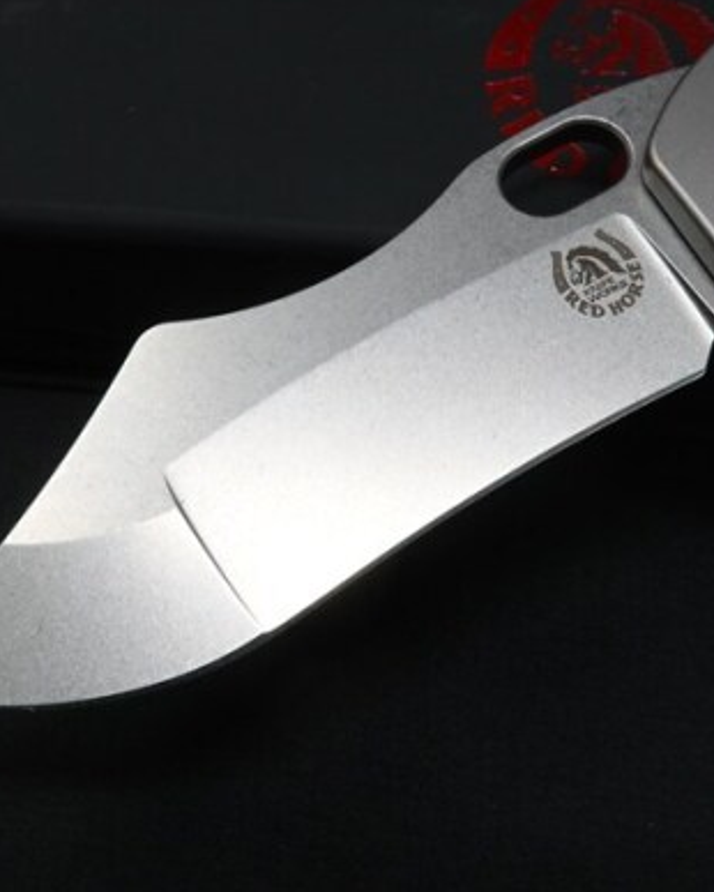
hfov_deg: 33.5
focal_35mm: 45
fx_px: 1188
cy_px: 410
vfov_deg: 41.1
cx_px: 345
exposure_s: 1/30
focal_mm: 10.83
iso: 400
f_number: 10
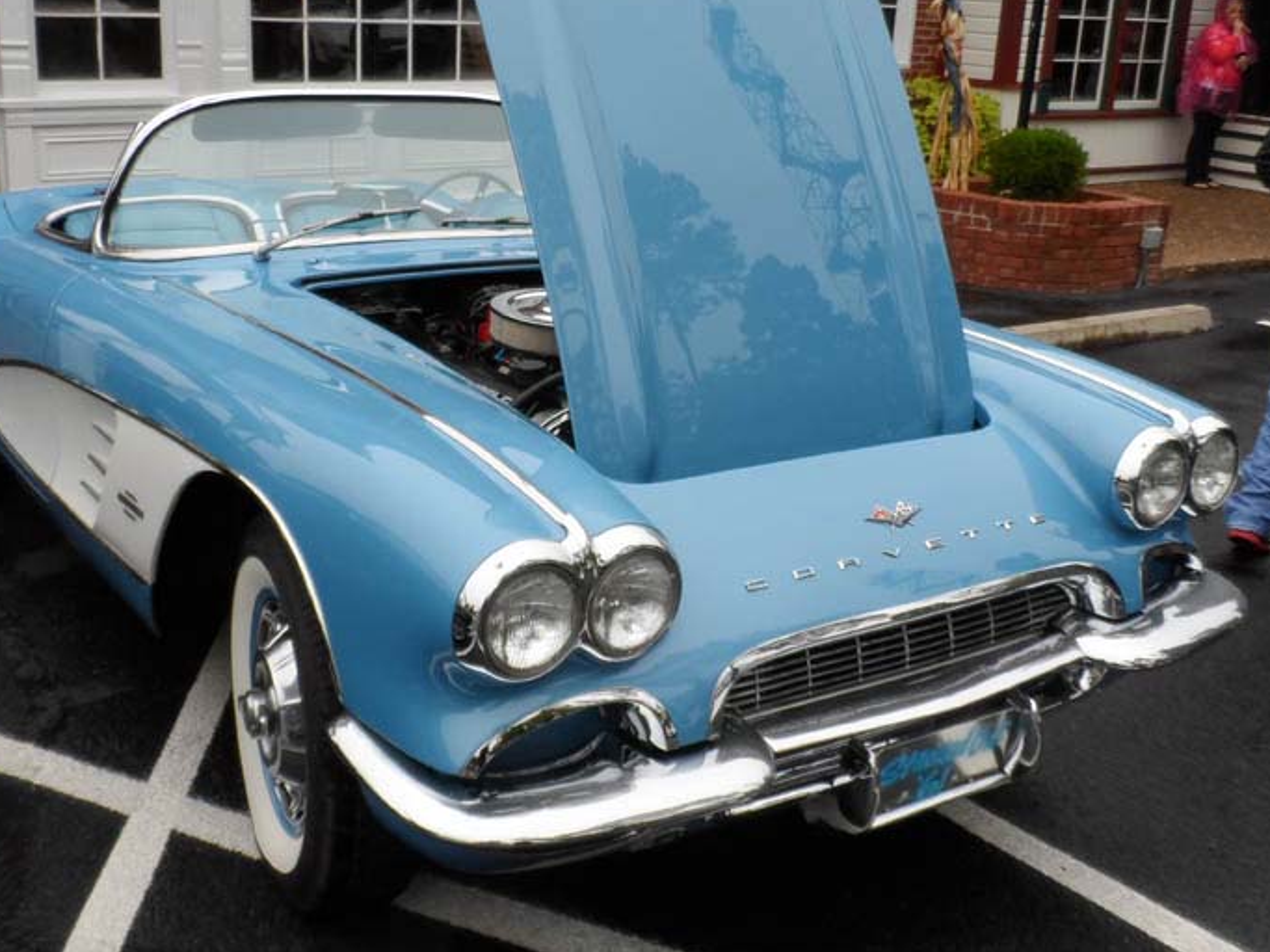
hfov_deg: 51.3
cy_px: 392
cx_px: 569
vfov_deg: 39.5
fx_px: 1321
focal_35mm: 36
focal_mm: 4
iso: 80
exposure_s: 1/250
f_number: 3.2
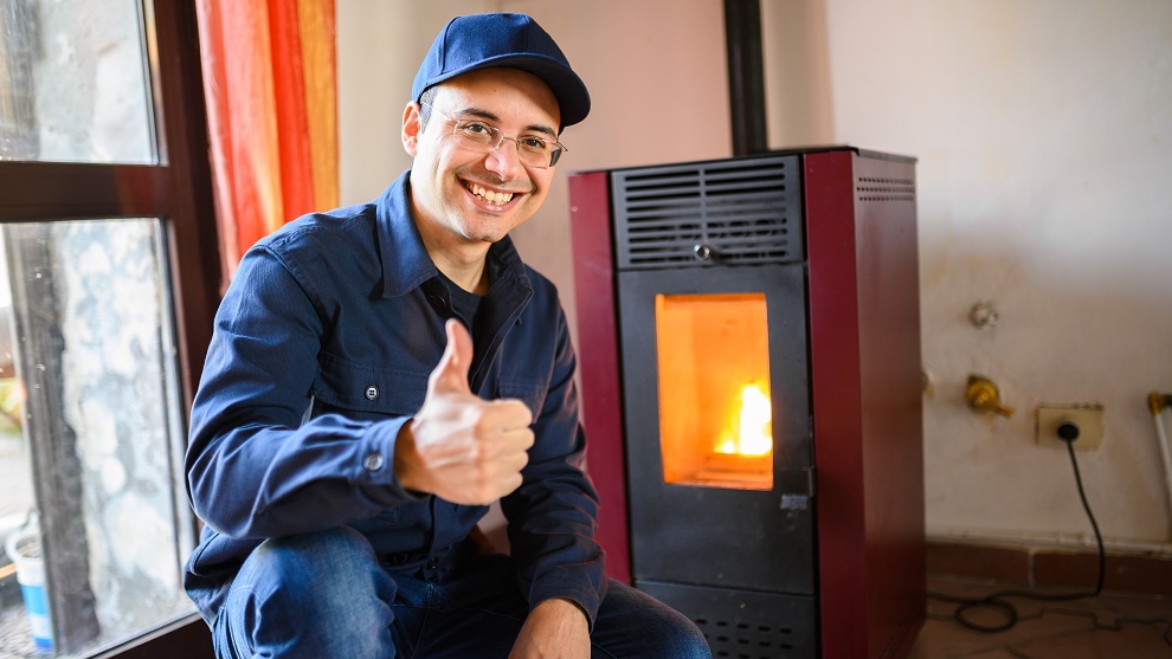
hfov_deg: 54.0
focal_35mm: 37
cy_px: 372
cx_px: 586
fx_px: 1150
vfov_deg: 32.0
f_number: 1.4
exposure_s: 1/50
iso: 200
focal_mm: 35
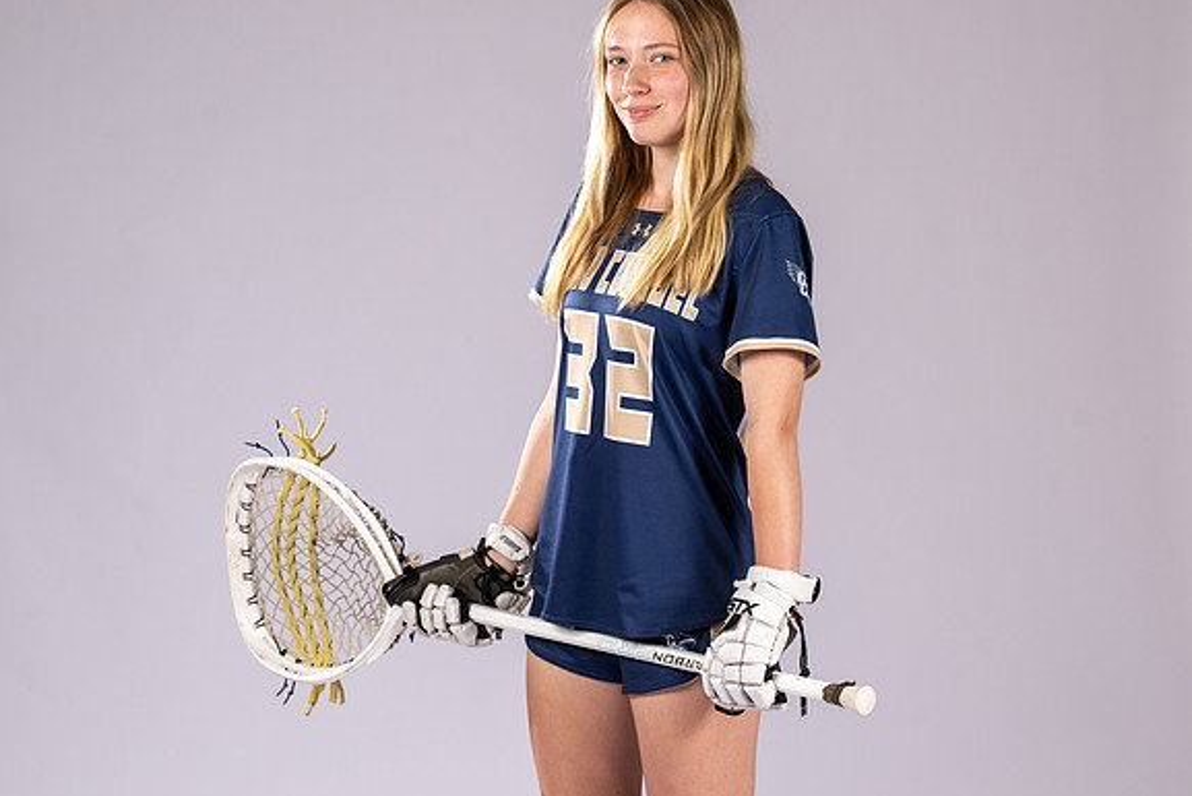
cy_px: 403
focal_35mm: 126
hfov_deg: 16.2
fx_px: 4173
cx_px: 696
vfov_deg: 10.9
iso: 250
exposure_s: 1/200
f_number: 6.3
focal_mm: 90
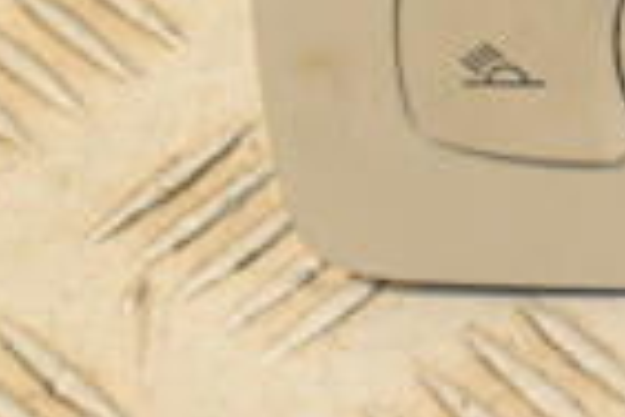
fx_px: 6423
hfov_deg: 5.4
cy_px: -146
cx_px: 1272
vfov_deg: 3.7
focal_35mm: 370
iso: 800
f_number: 6.3
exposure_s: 1/200
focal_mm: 58
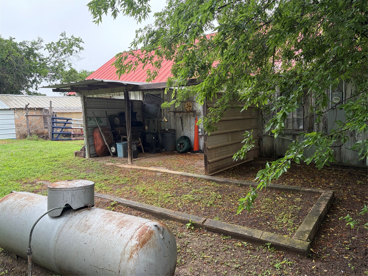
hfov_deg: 67.3
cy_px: 138
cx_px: 184
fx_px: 276
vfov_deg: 53.1
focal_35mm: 26
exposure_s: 1/194
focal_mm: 5.96
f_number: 1.6
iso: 64
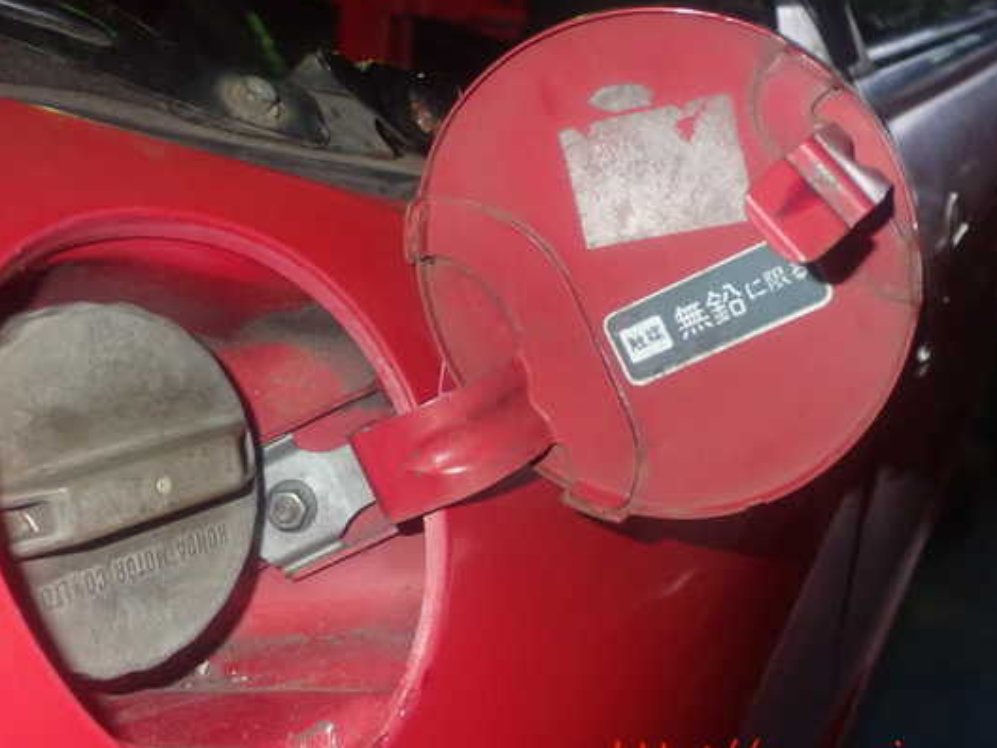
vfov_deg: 29.1
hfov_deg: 38.2
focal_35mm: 50
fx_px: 1440
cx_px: 474
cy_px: 359
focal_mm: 7.84
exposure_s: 1/40
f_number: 9
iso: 800
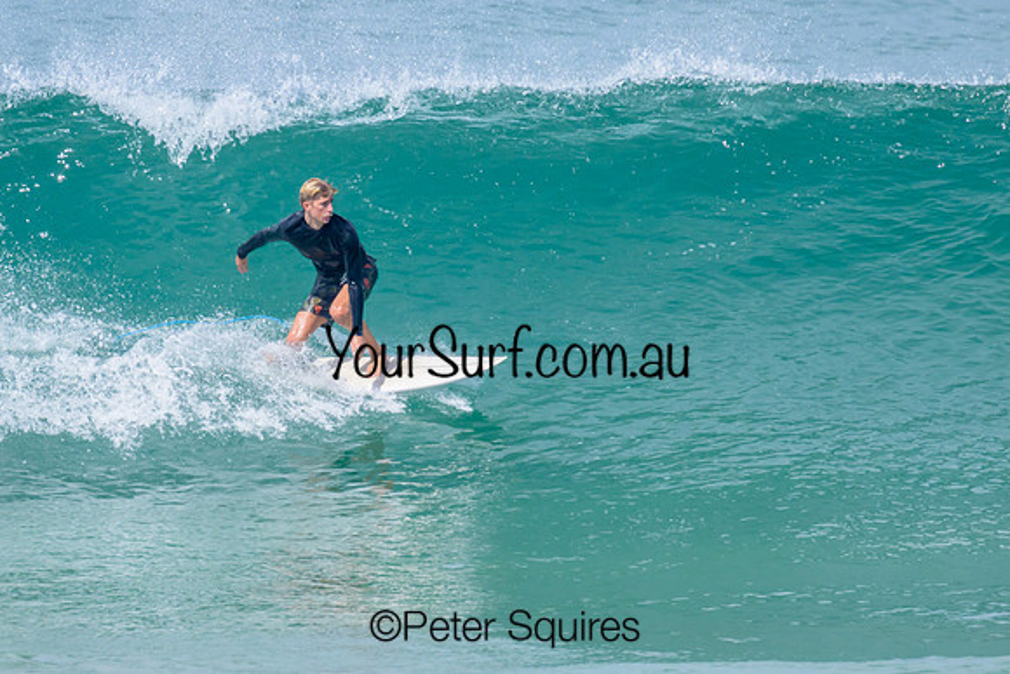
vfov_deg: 1.3
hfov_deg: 1.9
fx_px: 30713
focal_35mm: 1095
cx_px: 443
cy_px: 293
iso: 800
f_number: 11
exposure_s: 1/2000
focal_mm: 800
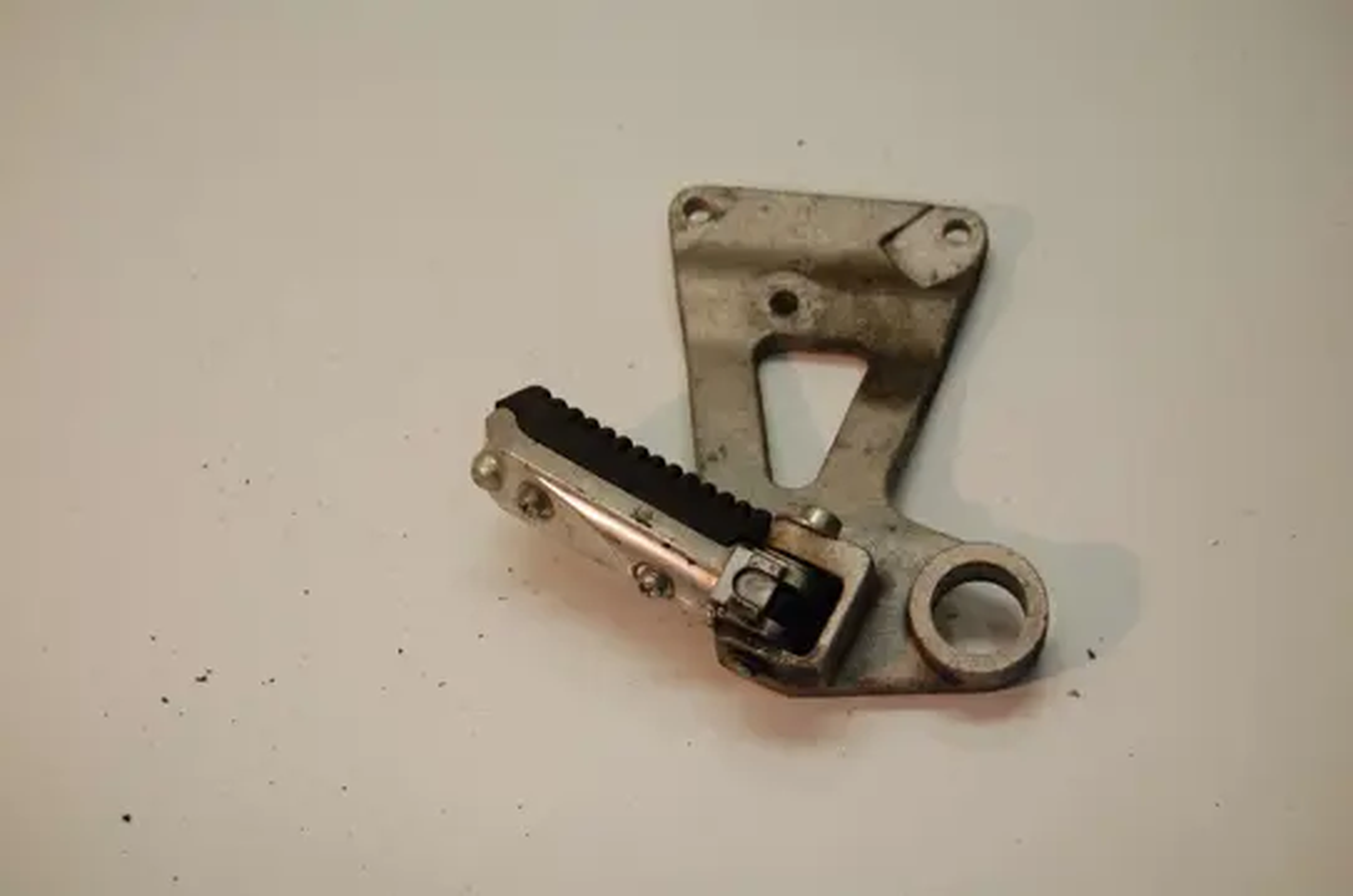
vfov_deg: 23.7
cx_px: 676
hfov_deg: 35.1
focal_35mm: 57
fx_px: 2138
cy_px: 448
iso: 400
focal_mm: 38
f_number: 5
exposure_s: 1/100
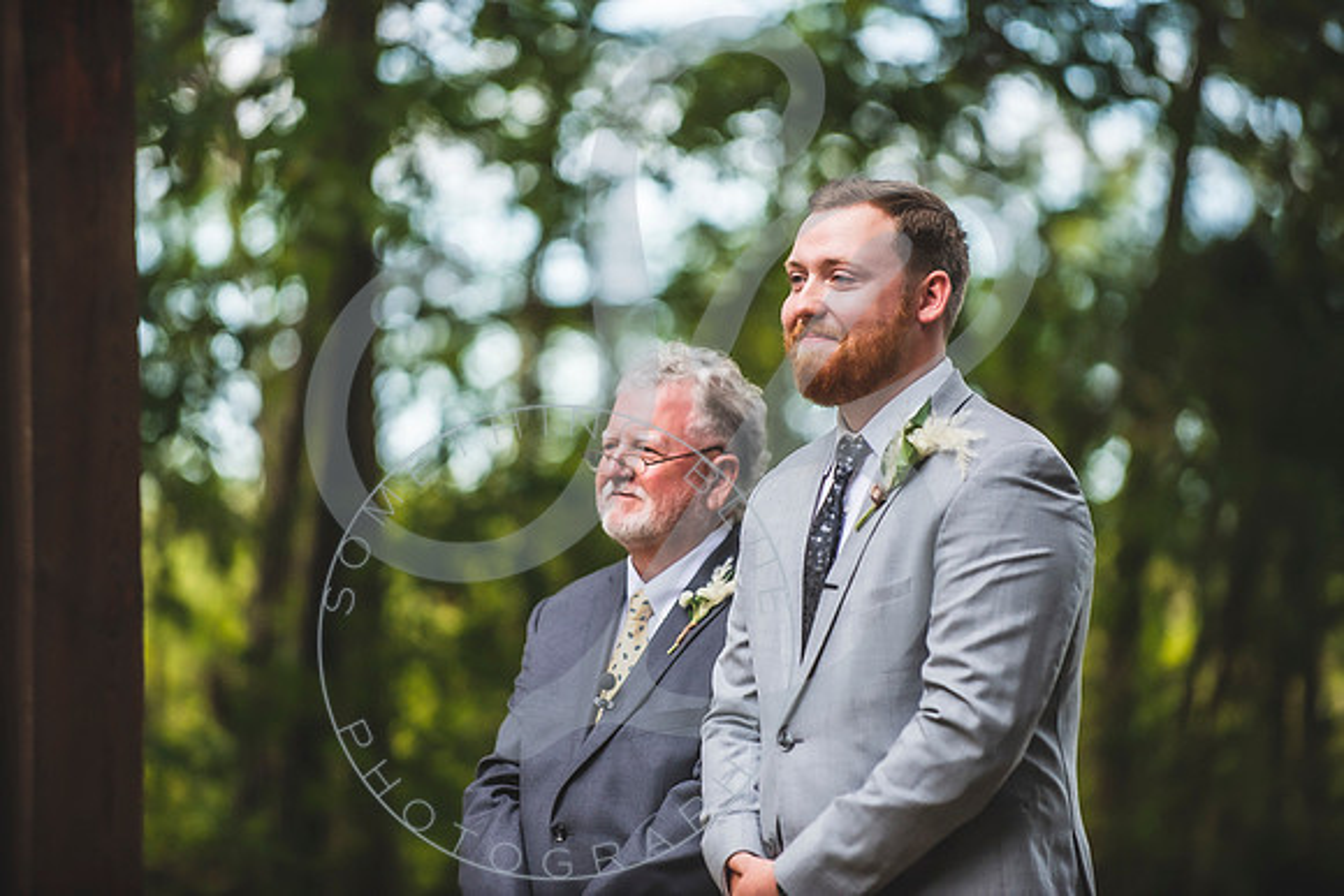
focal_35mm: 200
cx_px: 672
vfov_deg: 6.9
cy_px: 448
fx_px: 7468
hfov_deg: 10.3
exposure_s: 1/640
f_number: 2.8
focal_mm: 200
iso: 500
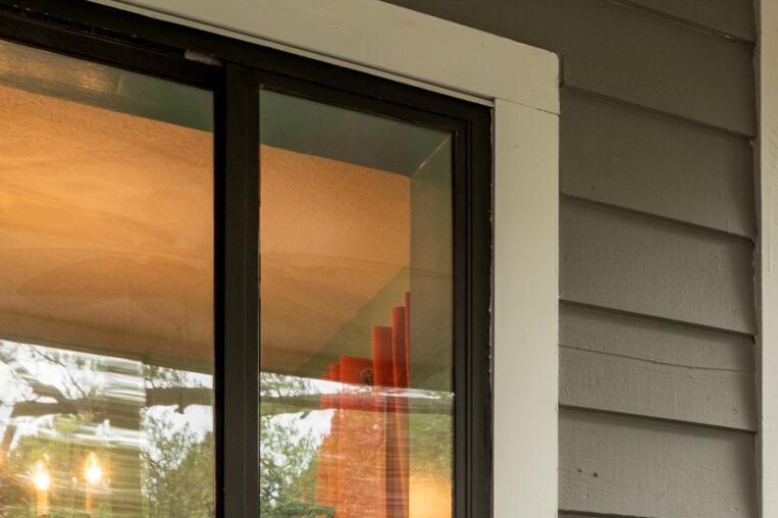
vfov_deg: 20.8
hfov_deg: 26.9
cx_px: 1081
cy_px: 683
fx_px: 1274
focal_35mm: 59
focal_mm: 10
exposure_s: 1/13
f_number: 8
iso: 100
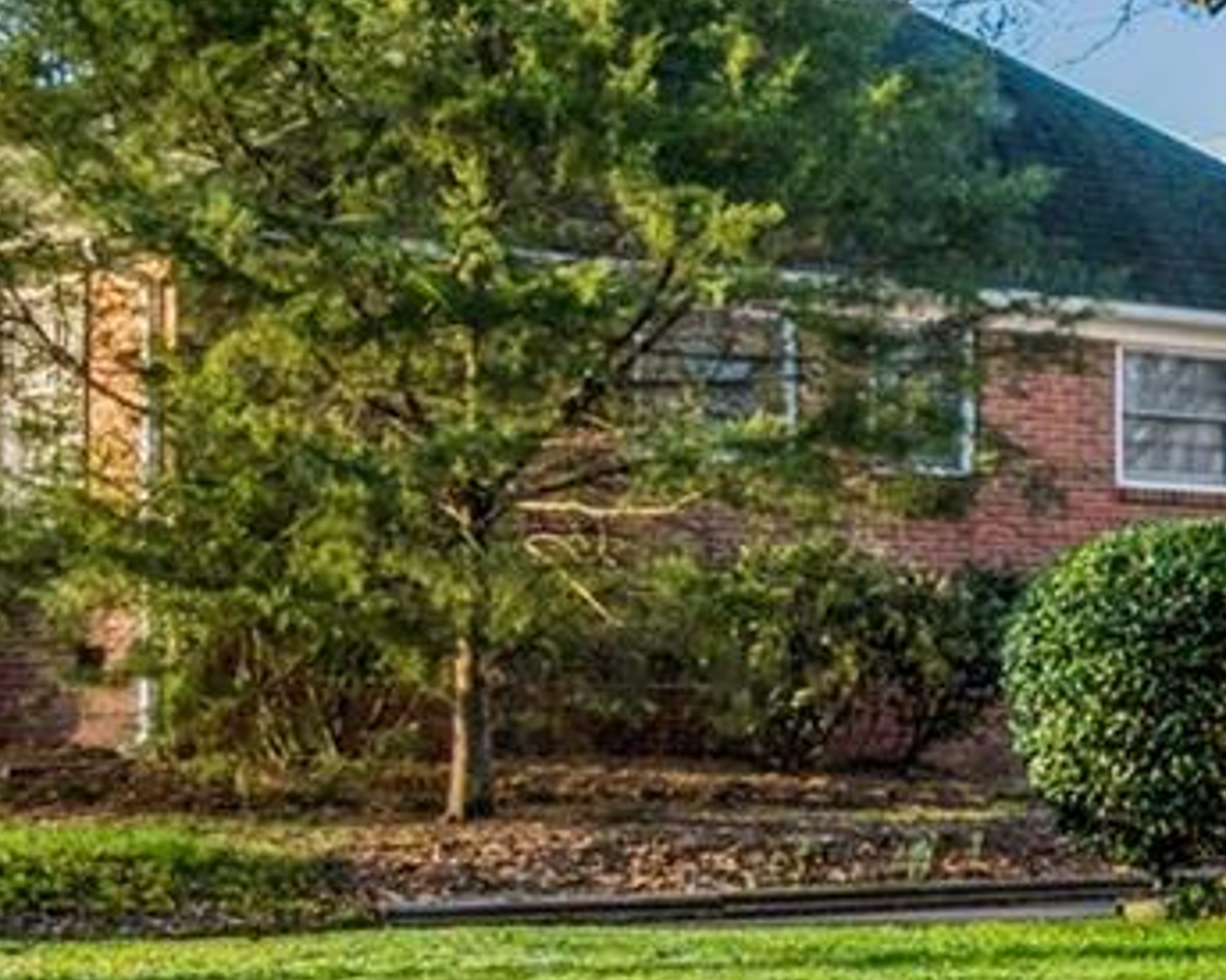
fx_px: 4462
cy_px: 755
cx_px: 3535
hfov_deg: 11.0
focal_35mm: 123
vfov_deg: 12.5
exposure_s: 1/320
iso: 320
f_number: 8
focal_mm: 22
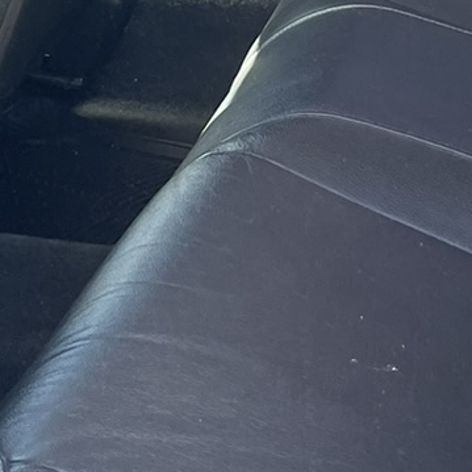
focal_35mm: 131
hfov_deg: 13.3
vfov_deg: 13.0
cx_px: 314
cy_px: -89
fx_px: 2021
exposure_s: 1/121
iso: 50
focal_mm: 4.2
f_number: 1.6
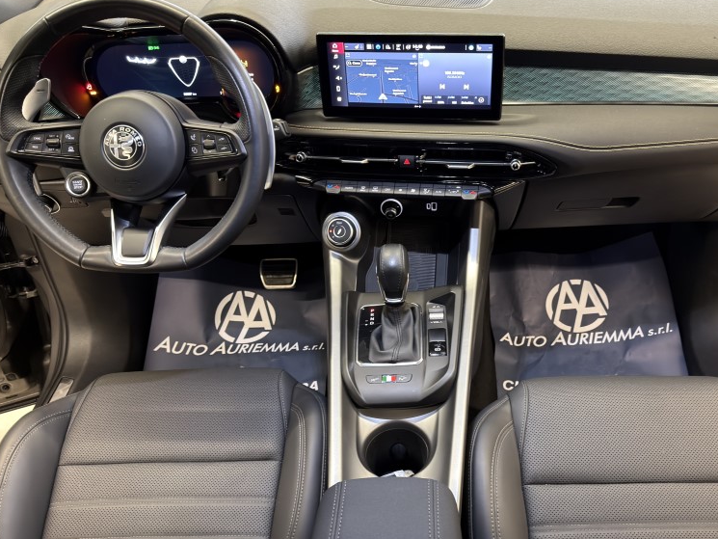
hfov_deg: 55.1
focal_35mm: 33
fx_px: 685
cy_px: 325
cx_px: 420
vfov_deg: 42.7
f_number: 1.78
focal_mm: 6.76
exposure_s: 1/25
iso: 640
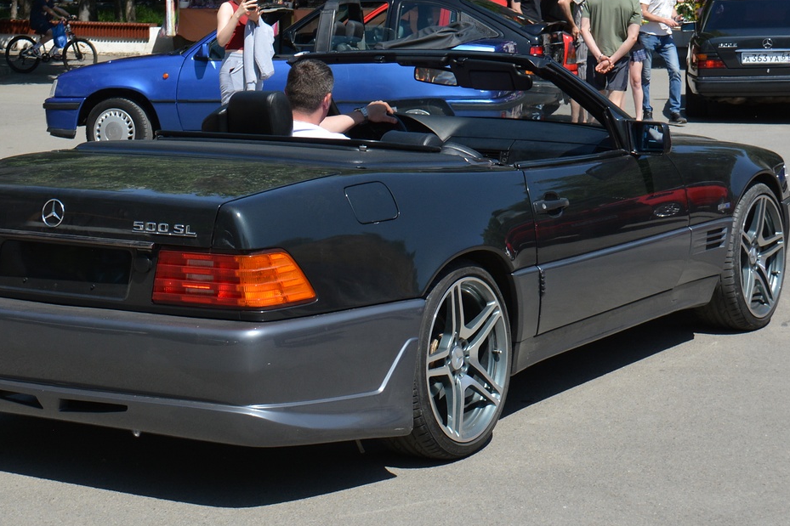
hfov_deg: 22.1
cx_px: 349
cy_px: 113
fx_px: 2018
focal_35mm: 92
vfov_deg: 14.8
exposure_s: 1/1600
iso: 400
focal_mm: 38
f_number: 6.3
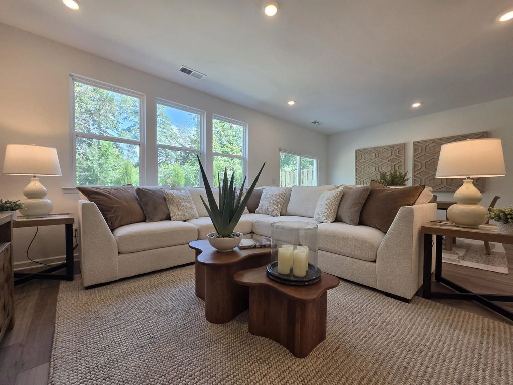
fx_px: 193
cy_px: 192
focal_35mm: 13
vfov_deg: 89.9
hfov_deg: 106.2
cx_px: 256
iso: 80
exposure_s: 1/120
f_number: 2.2
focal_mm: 2.2
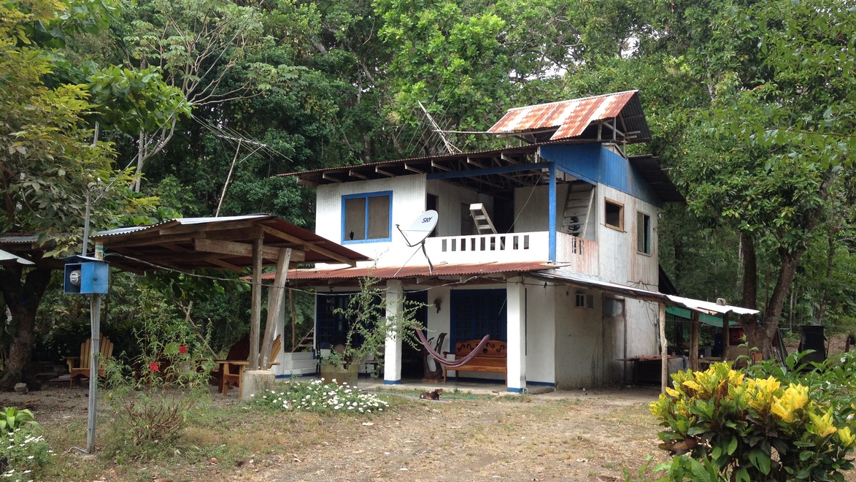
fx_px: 885
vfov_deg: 30.4
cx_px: 434
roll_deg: -0.6
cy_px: 268
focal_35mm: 39
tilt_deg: +0.5
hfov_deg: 51.6
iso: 50
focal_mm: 4.28
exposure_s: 1/235
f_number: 2.4
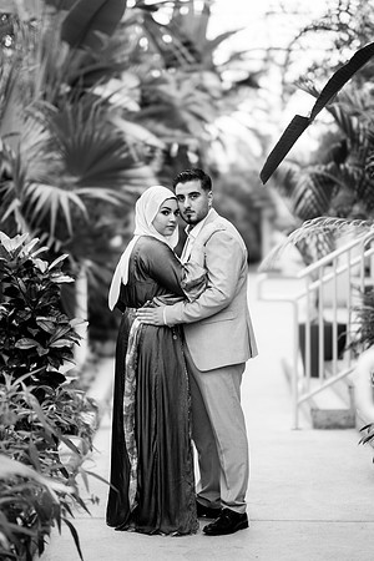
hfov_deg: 16.1
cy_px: 280
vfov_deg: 23.9
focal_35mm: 85
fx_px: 1324
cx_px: 187
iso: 100
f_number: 1.4
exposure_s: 1/400
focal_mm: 85
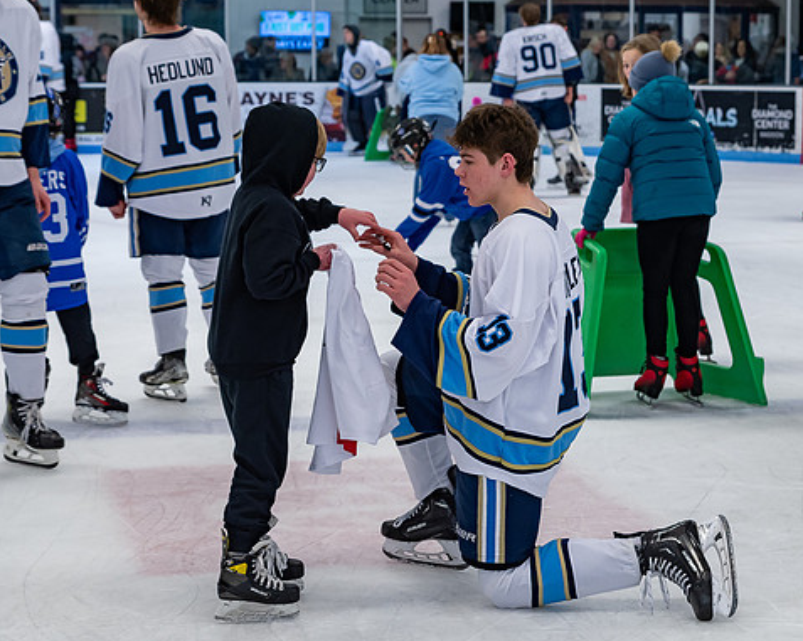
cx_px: 422
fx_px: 2280
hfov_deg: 20.0
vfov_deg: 16.0
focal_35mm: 96
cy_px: 293
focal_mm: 48
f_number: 4
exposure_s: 1/250
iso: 400
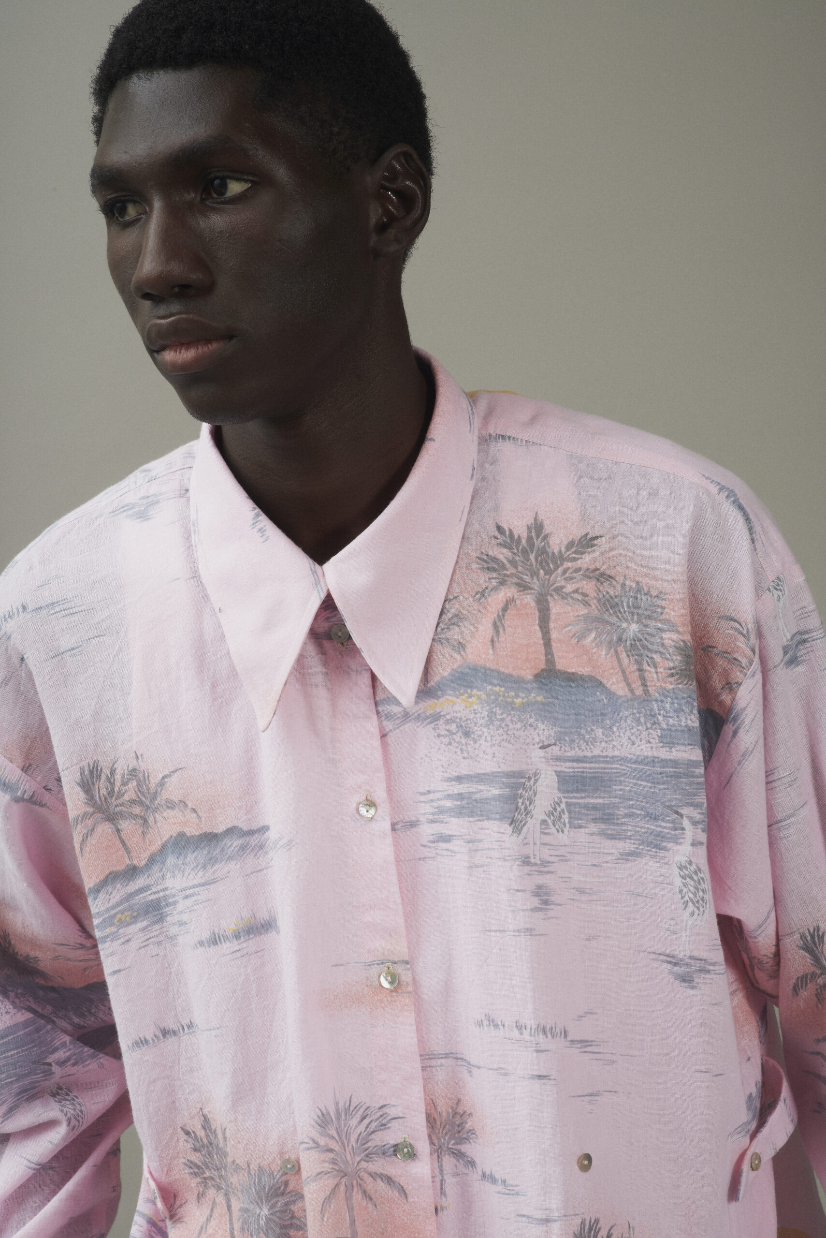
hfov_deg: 13.1
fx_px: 3610
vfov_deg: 19.4
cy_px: 619
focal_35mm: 105
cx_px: 413
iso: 200
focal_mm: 105
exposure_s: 1/160
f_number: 11
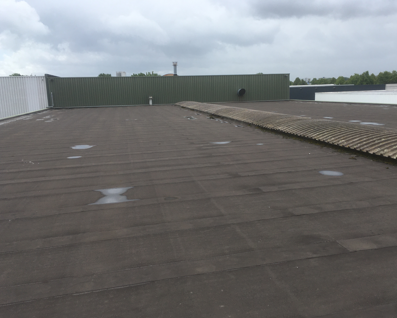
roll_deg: +1.1
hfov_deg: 57.1
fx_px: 364
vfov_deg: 47.1
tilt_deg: -12.1
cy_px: 158
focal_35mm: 31
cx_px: 210
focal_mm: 4.15
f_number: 2.2
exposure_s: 1/1241
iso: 25
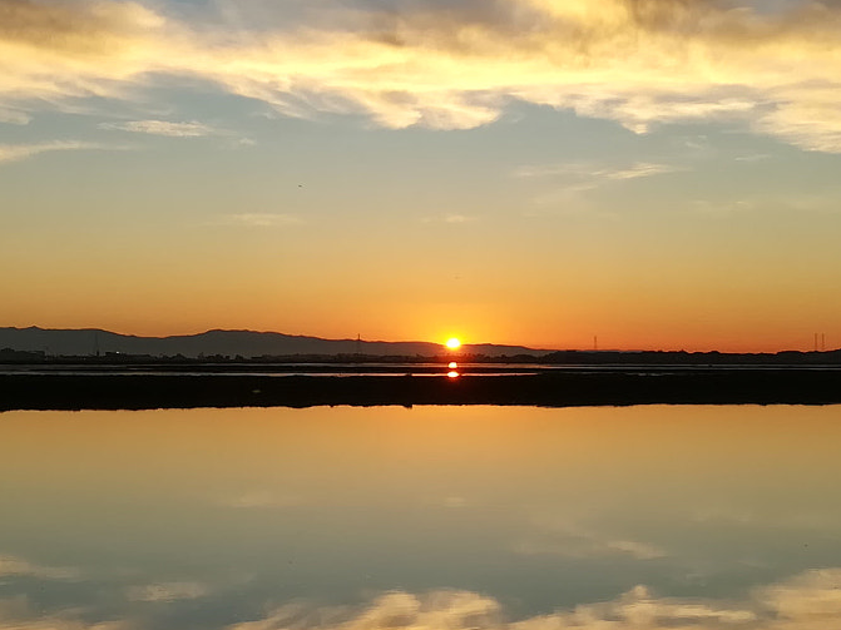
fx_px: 1506
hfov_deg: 31.2
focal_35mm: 62
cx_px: 367
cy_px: 352
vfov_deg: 23.6
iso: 50
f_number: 2.2
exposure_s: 1/464
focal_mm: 3.83
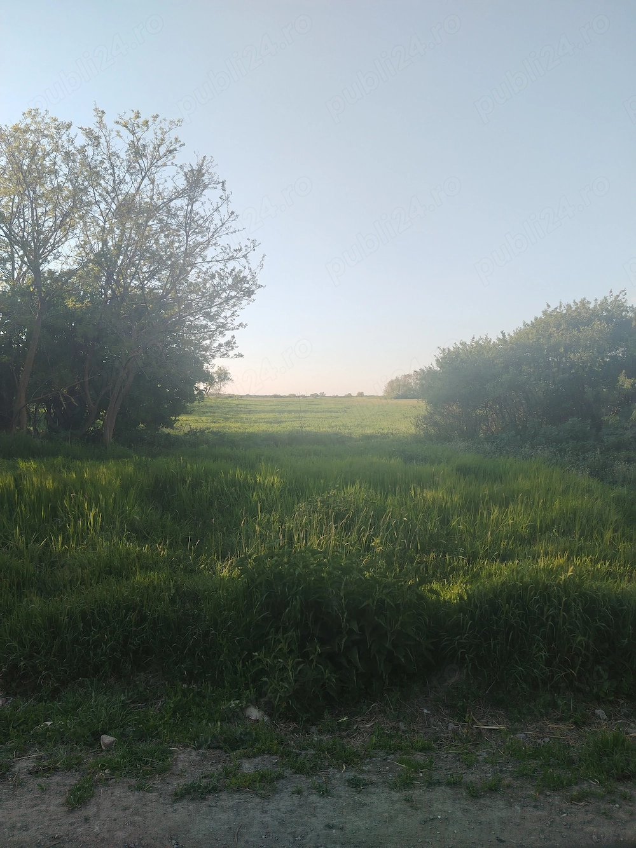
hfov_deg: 56.8
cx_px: 318
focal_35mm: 24
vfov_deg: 71.6
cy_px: 424
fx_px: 588
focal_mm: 5.25
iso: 100
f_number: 1.75
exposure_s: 1/301
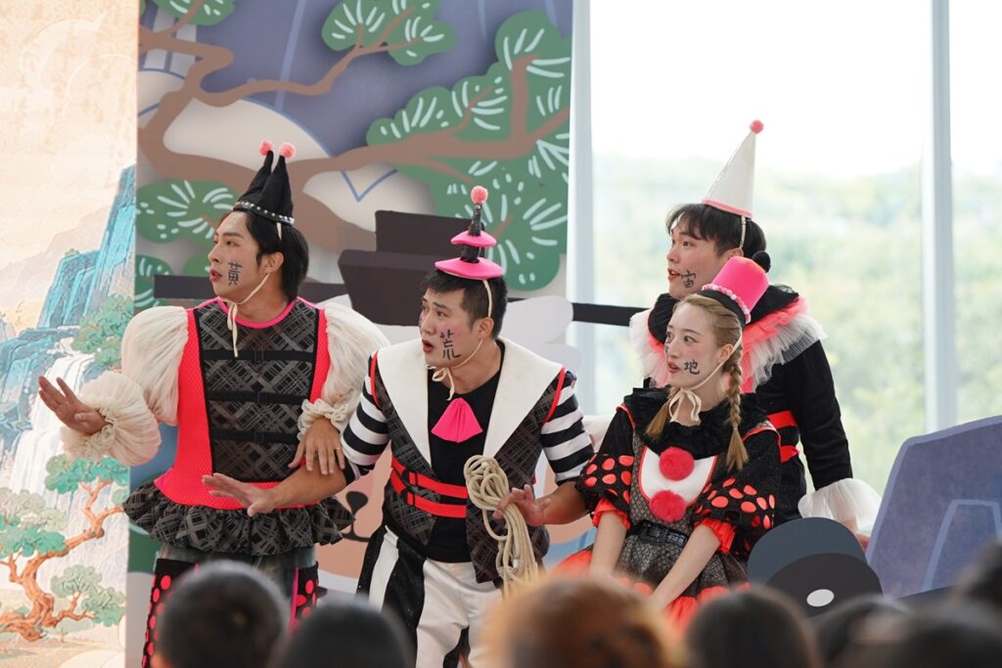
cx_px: 501
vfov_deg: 7.8
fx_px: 4927
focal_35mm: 177
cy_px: 334
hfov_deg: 11.6
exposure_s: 1/400
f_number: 2.8
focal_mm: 118
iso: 640
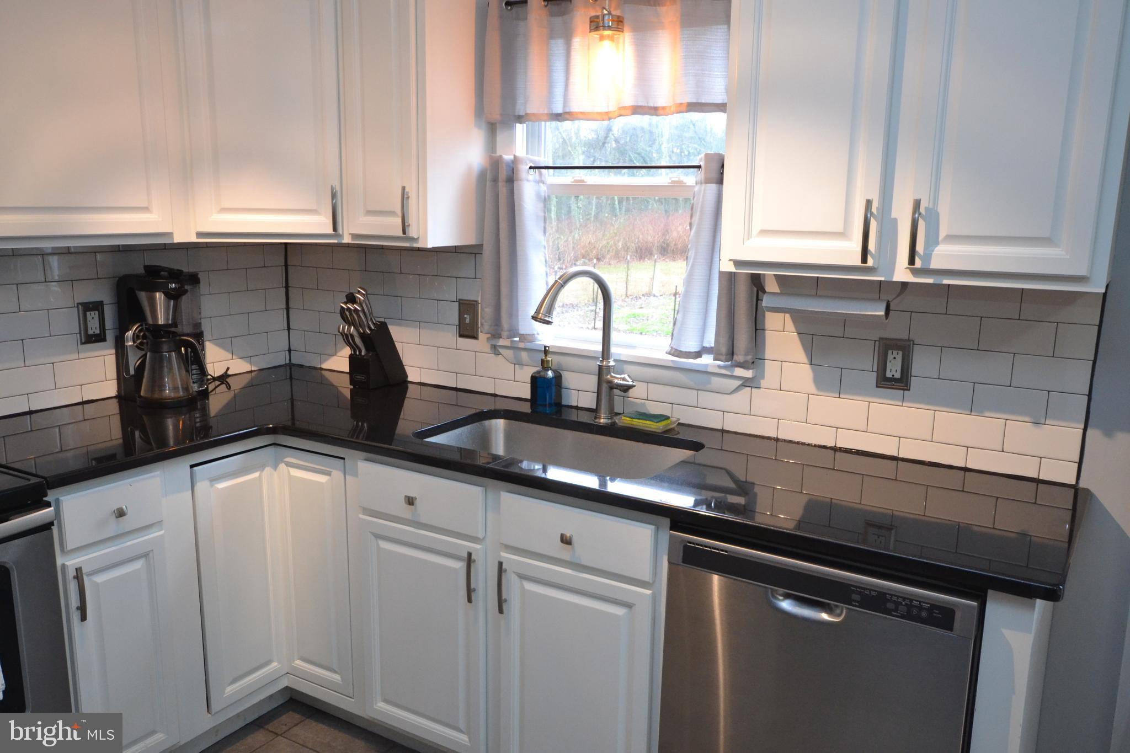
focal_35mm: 30
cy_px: 376
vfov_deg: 43.6
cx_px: 565
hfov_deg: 61.9
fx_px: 942
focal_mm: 20
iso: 1800
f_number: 5.6
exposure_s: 1/60
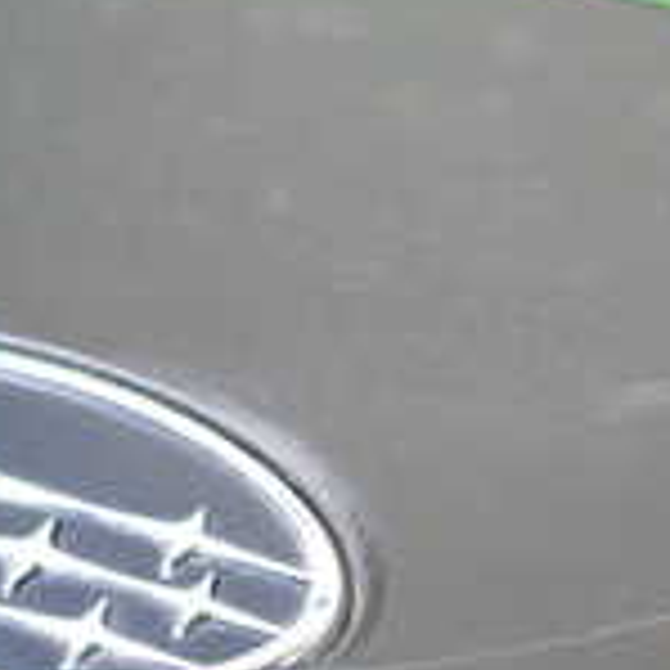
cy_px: 769
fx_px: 1949
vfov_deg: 18.6
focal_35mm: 89
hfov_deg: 19.1
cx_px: 639
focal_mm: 4.5
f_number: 2
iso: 1000
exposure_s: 1/200
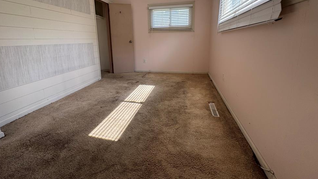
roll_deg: +1.3
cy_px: 62
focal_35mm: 16
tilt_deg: -10.1
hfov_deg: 99.4
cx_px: 158
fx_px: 135
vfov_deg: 65.5
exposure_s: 1/99
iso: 50
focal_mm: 2.22
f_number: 2.2
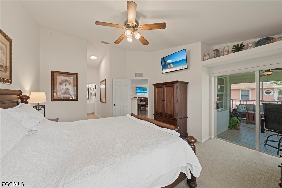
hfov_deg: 108.3
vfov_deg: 85.5
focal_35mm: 13
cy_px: 94
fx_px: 102
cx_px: 141
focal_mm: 13
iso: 400
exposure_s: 1/3
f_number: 11
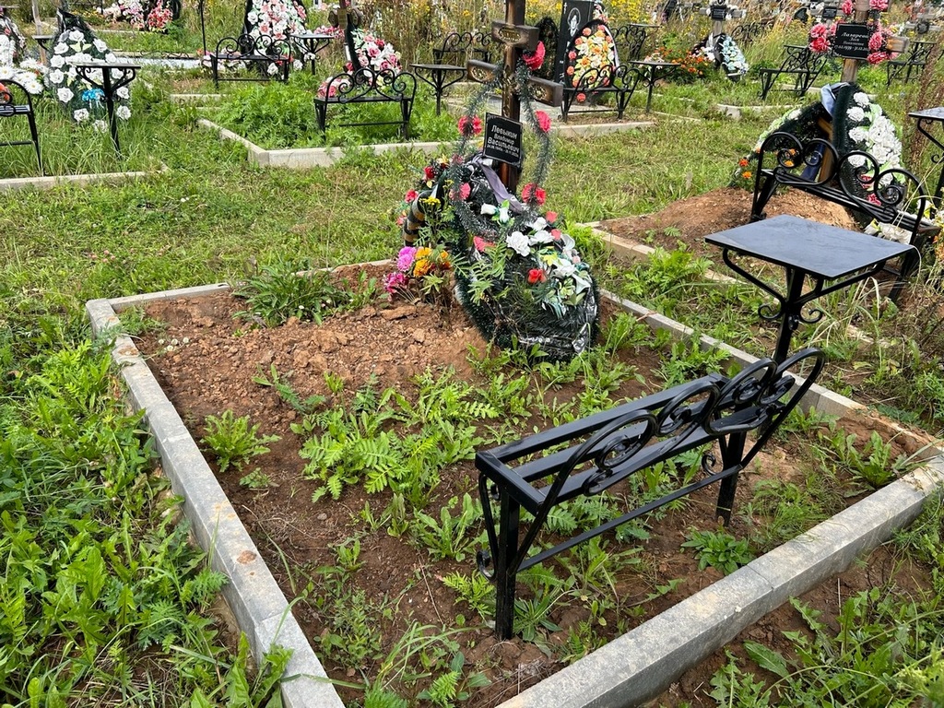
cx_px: 472
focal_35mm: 26
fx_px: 709
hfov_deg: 67.3
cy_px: 354
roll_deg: -5.2
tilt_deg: -22.3
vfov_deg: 53.1
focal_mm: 5.7
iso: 50
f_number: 1.5
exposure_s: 1/1553
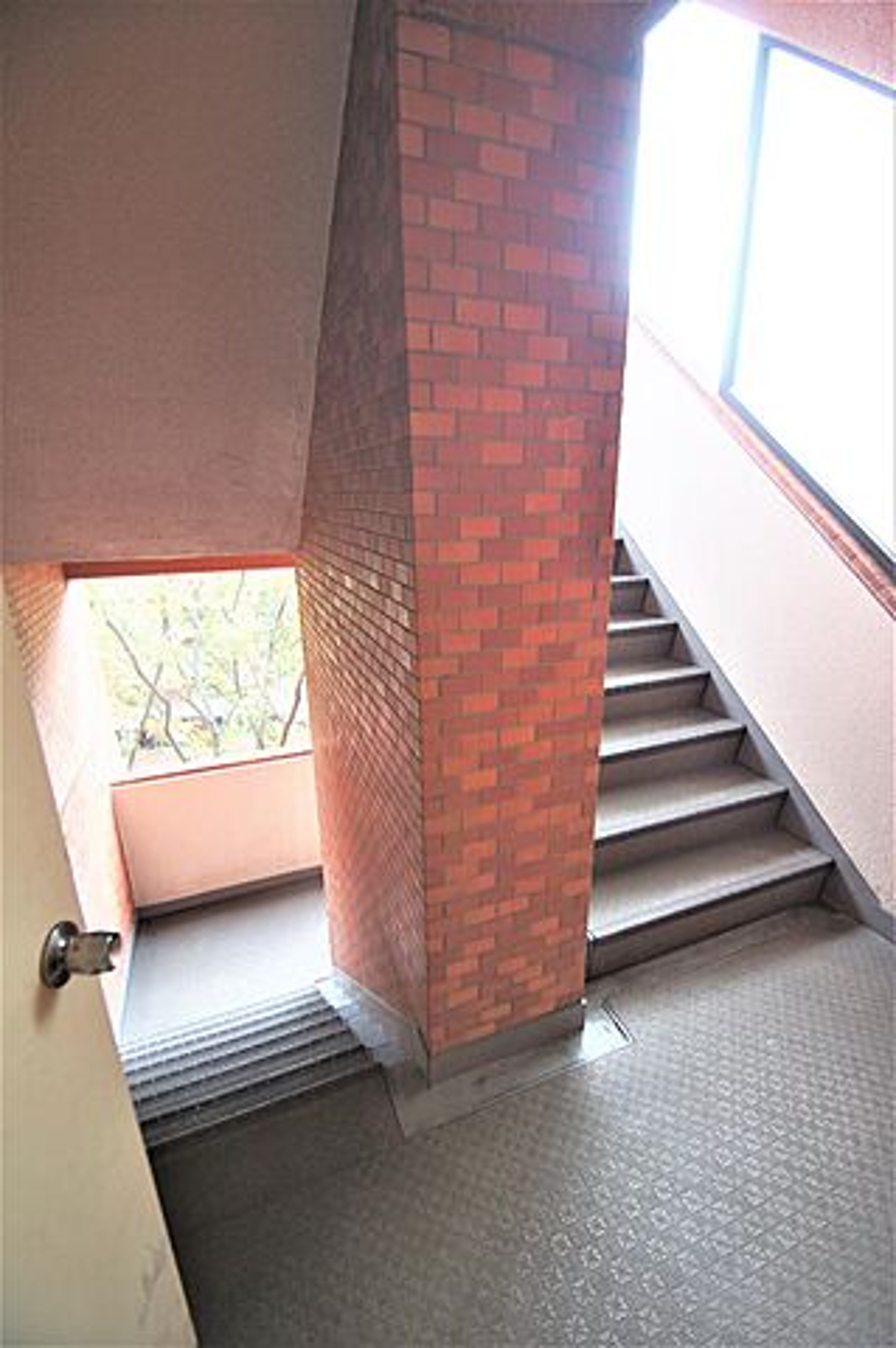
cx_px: 448
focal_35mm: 15
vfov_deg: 100.4
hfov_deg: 77.2
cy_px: 674
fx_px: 561
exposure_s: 1/30
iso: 200
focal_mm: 10
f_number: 3.5
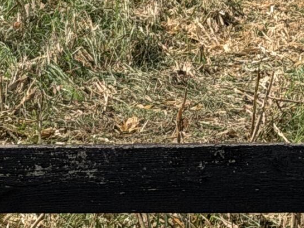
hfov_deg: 7.3
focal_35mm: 264
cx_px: -201
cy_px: -171
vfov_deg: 5.5
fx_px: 2319
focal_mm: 6.76
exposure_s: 1/6024
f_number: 1.78
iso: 64
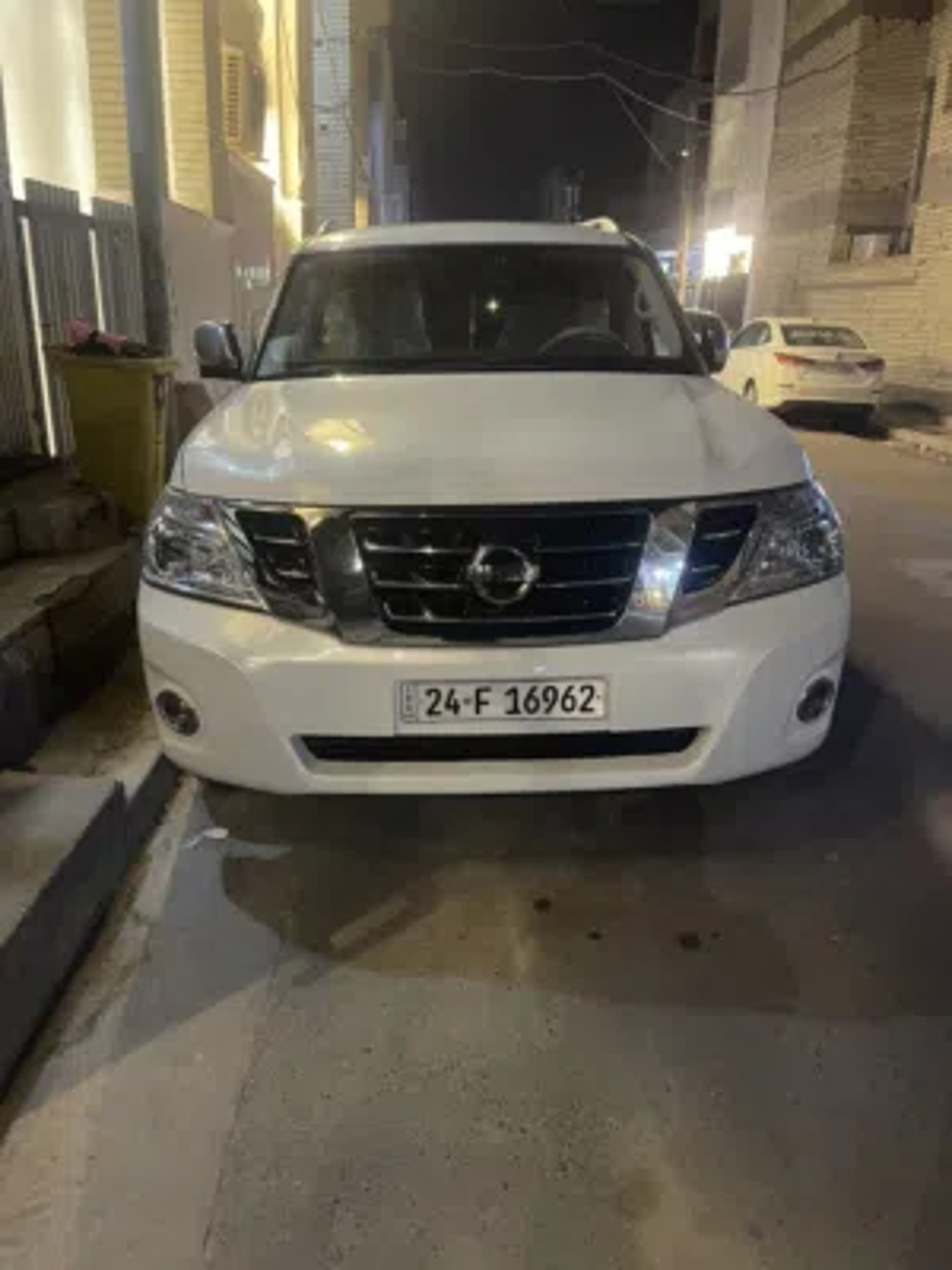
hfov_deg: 54.9
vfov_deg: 69.4
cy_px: 635
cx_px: 476
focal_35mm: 25
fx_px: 917
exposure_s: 1/34
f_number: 1.6
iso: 640
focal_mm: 5.1
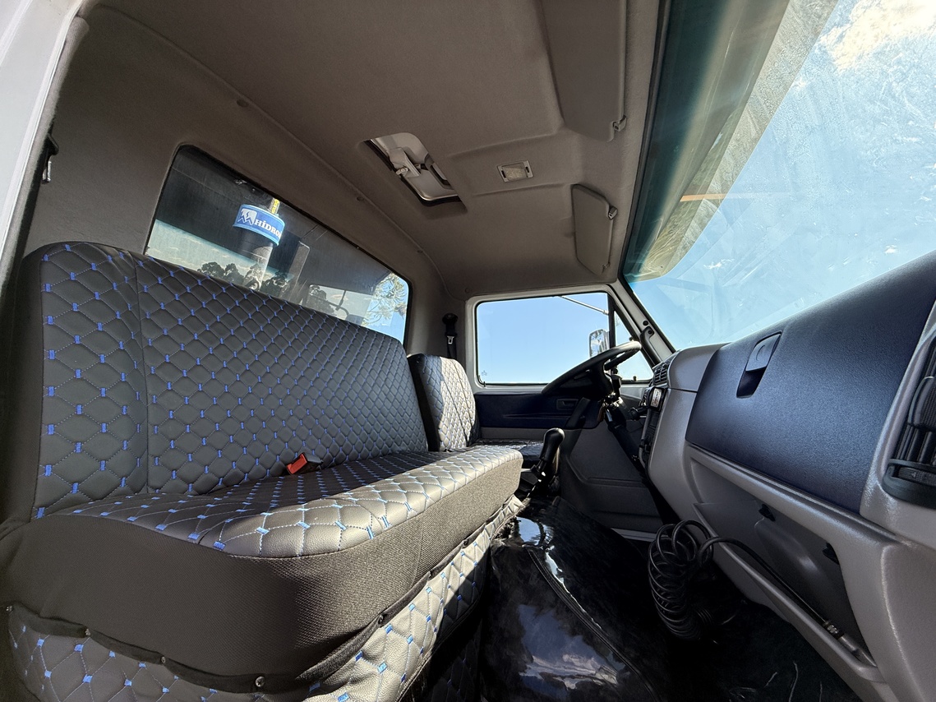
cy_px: 351
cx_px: 468
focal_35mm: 14
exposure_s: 1/585
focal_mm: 2.22
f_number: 2.2
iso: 64
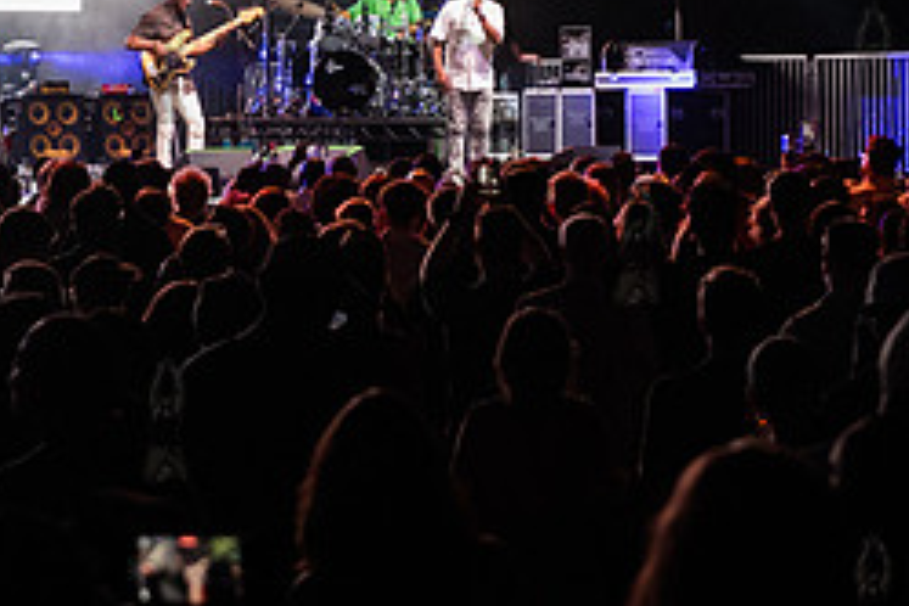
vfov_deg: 7.9
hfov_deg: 11.8
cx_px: 164
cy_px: 64
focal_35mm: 173
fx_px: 4368
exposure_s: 1/500
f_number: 3.5
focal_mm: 70
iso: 4000
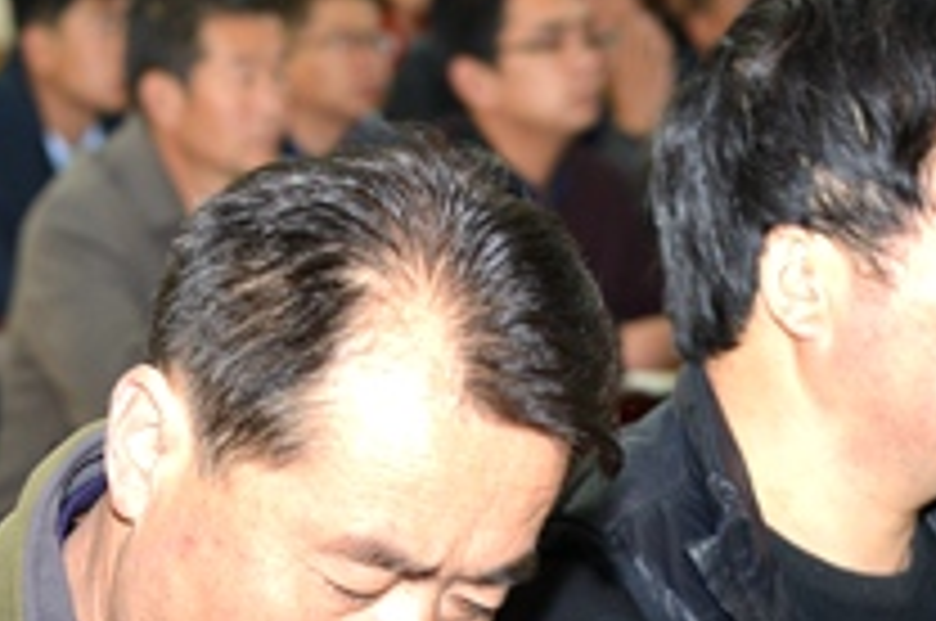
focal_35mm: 159
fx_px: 4128
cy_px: 828
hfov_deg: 12.9
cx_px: 256
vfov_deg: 8.5
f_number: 4
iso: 800
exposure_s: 1/60
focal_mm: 55
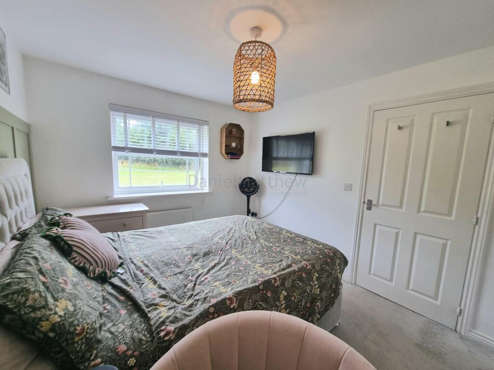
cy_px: 185
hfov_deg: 106.2
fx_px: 186
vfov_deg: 89.9
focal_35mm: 13
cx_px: 247
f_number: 2.2
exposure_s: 1/60.2
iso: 64
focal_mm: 2.2
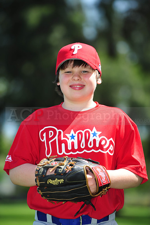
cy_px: 112
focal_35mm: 200
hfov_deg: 6.9
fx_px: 1251
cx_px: 75
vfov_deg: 10.3
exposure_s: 1/800
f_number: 4.5
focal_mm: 200
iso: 200
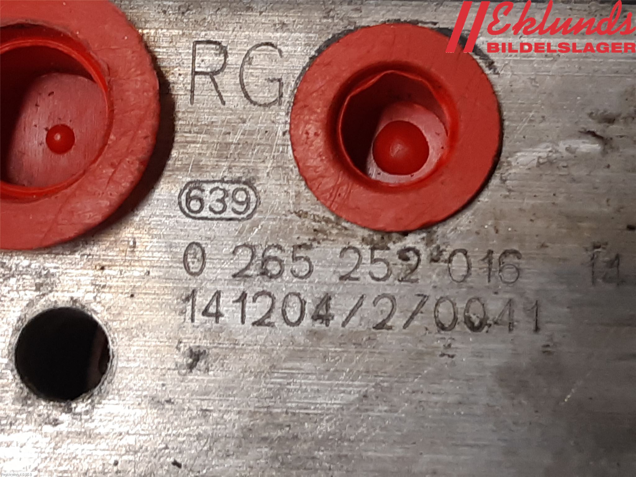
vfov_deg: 53.1
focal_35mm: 26
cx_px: 318
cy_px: 238
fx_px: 478
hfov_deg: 67.3
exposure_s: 1/50
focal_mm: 3.93
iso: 80
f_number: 1.7
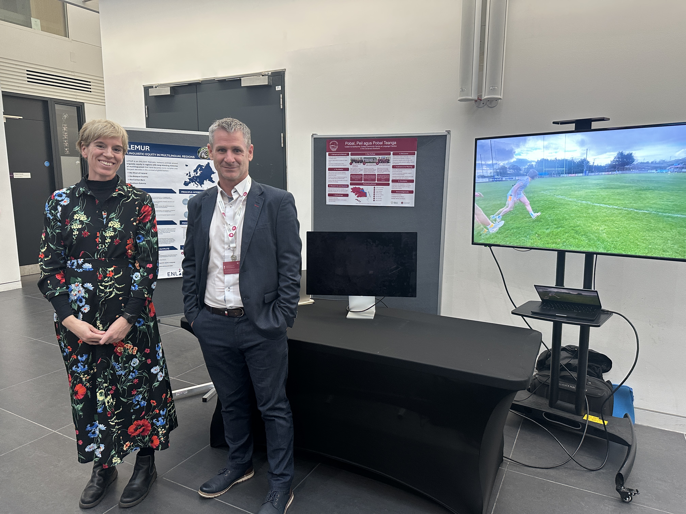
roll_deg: -1.0
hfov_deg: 71.6
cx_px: 343
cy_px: 257
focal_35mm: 24
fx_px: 476
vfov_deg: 56.8
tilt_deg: -9.3
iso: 200
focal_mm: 6.86
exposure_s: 1/55
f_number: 1.78
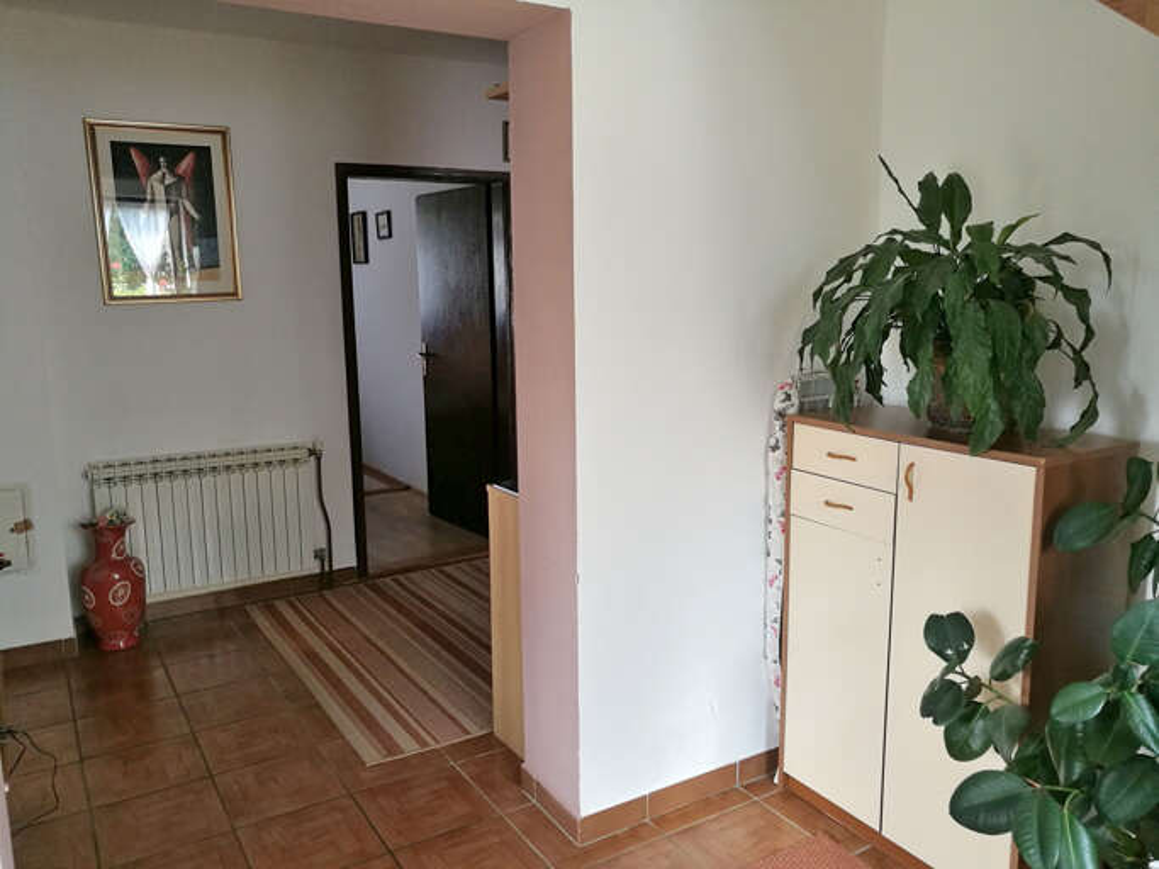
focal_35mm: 27
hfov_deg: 65.3
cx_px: 580
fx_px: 904
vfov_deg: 51.3
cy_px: 434
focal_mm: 4.5
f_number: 2.2
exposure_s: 1/50
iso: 160
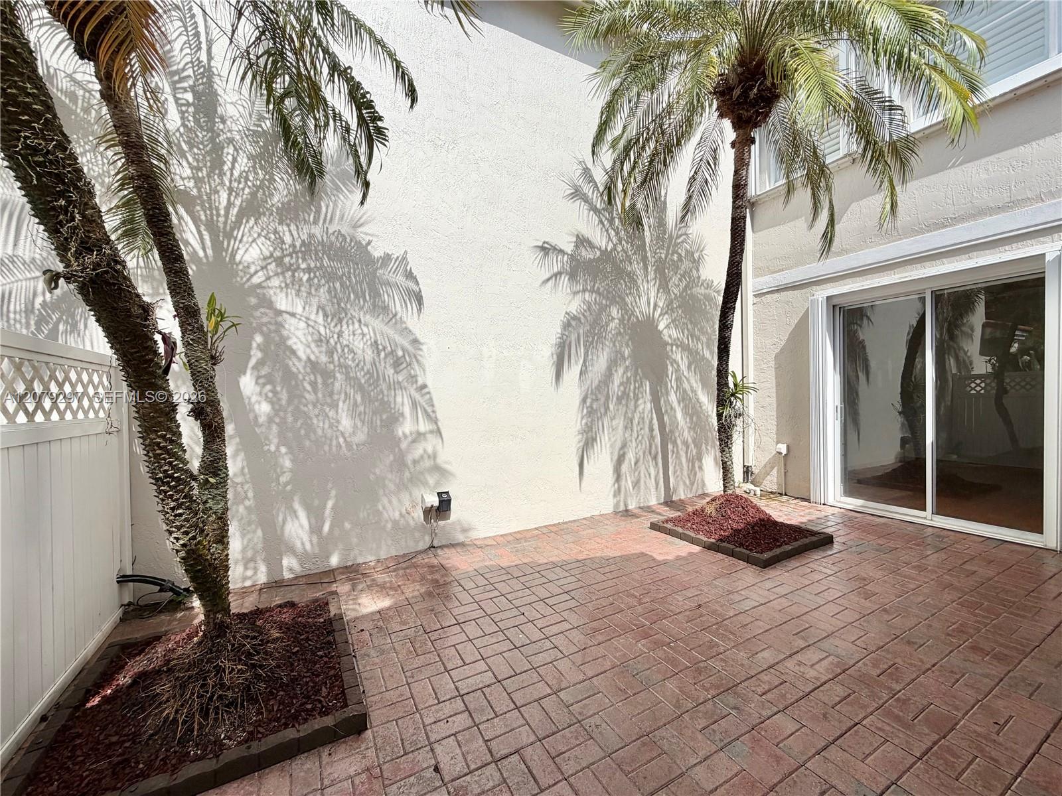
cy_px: 398
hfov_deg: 102.1
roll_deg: +1.6
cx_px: 531
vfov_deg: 85.7
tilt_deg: +0.1
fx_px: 430
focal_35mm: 14
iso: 20
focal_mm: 2.22
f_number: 2.2
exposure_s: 1/1050
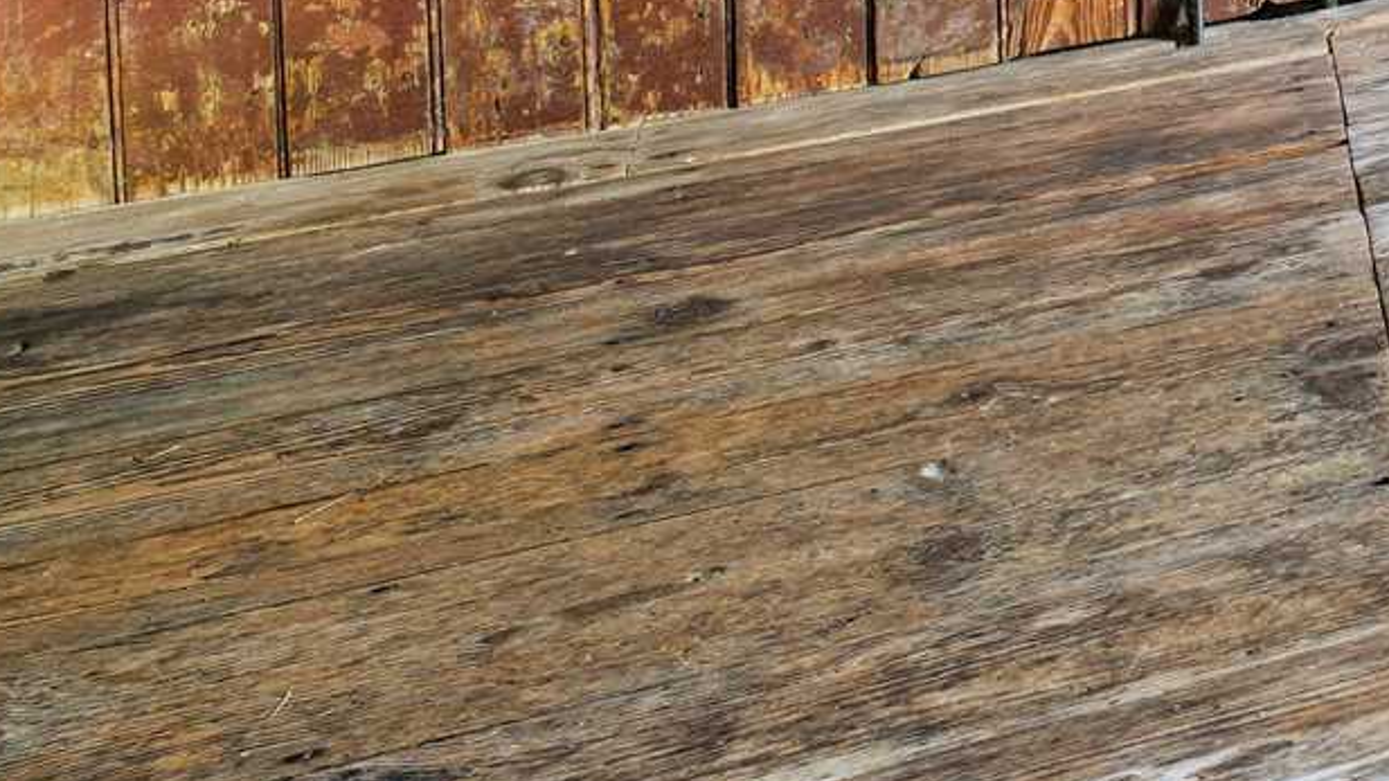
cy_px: -1024
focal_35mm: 73
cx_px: 3032
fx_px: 2689
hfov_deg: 17.0
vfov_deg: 13.0
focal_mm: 14
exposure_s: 1/3
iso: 100
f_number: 8
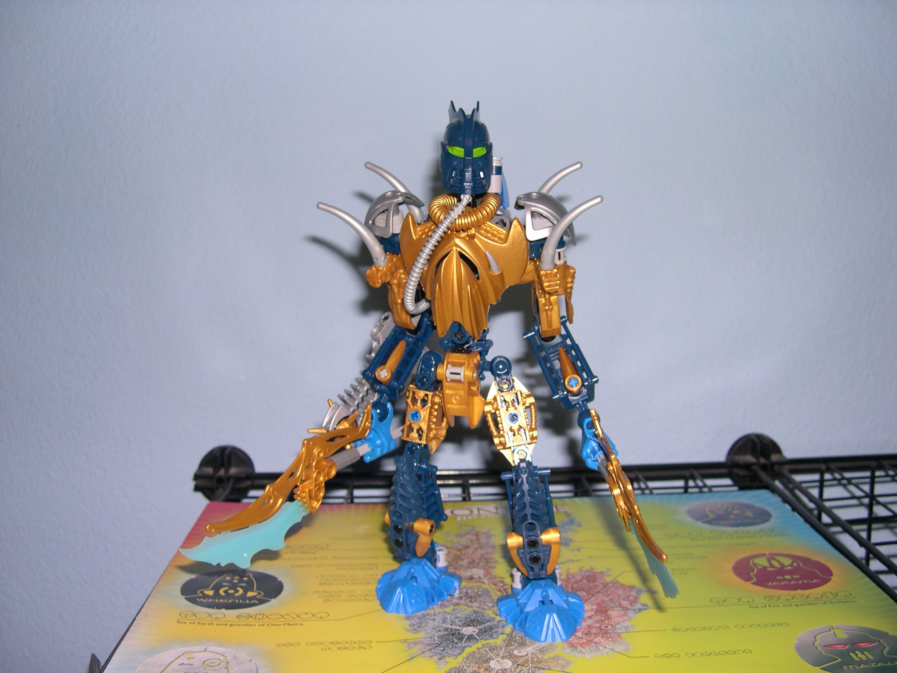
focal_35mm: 38
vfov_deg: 37.7
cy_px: 336
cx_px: 448
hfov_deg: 49.0
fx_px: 985
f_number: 2.8
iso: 100
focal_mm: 8
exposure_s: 1/60
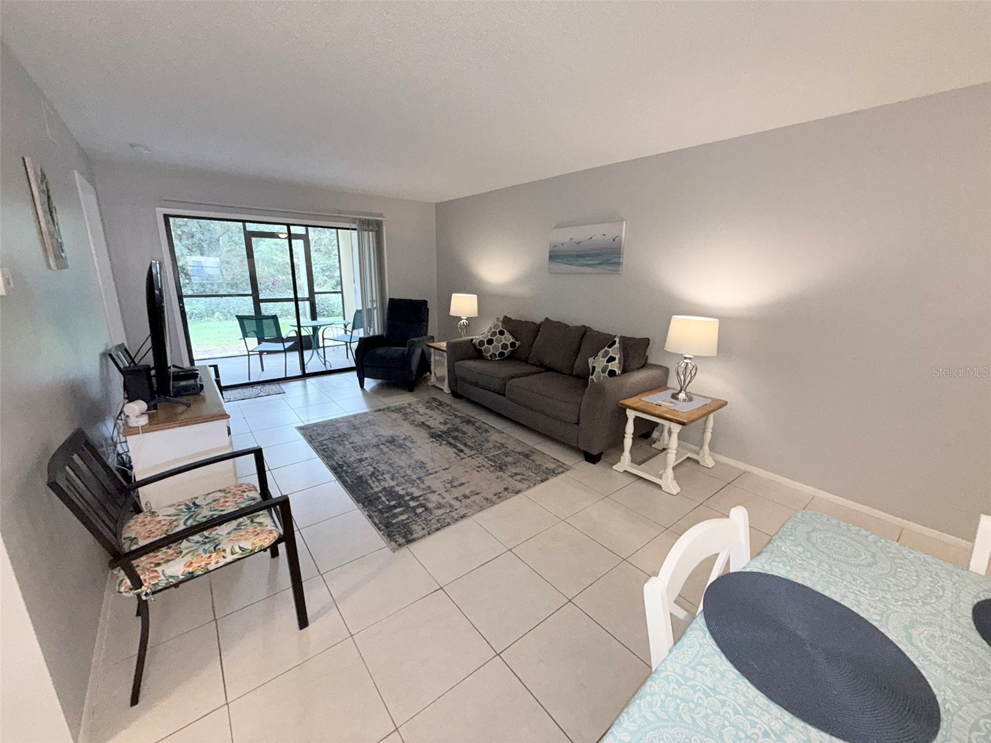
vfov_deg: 85.7
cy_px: 372
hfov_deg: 102.1
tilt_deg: -14.3
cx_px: 496
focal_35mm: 14
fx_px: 401
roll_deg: -1.3
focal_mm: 2.22
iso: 250
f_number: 2.2
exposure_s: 1/60
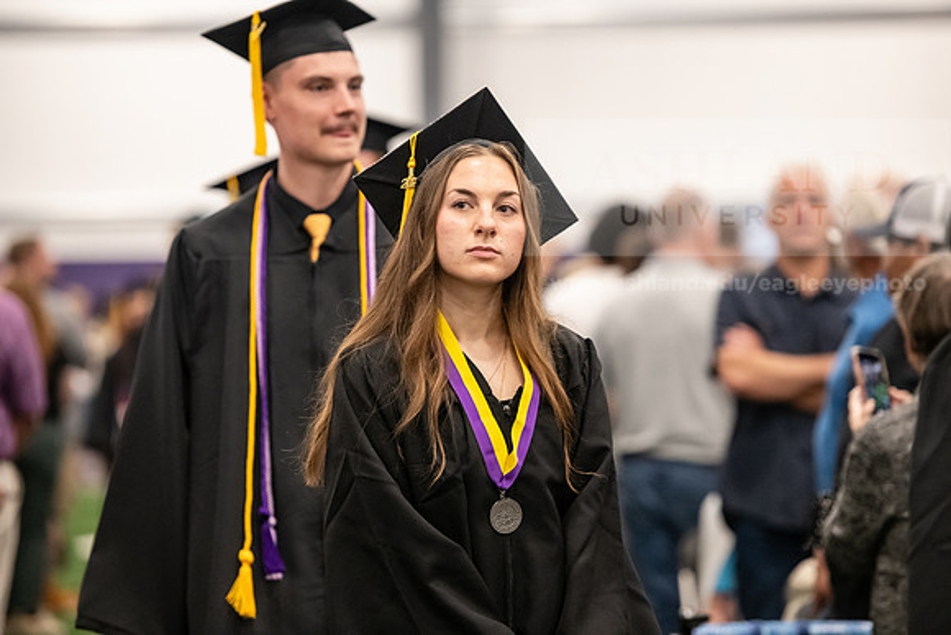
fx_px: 4360
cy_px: 318
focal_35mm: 165
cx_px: 476
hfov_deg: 12.4
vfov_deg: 8.3
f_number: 3.2
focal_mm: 165
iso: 3200
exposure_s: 1/200
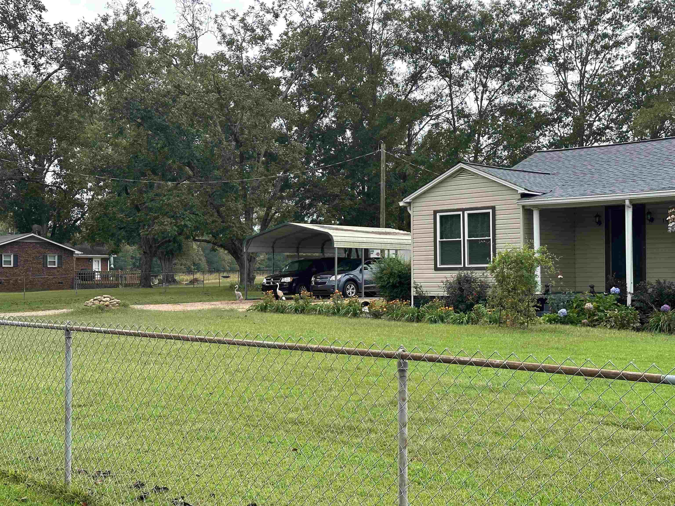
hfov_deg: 39.7
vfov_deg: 30.3
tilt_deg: +0.7
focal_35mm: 48
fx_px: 936
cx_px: 338
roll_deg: +0.0
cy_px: 253
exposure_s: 1/767
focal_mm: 6.86
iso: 64
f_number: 1.78
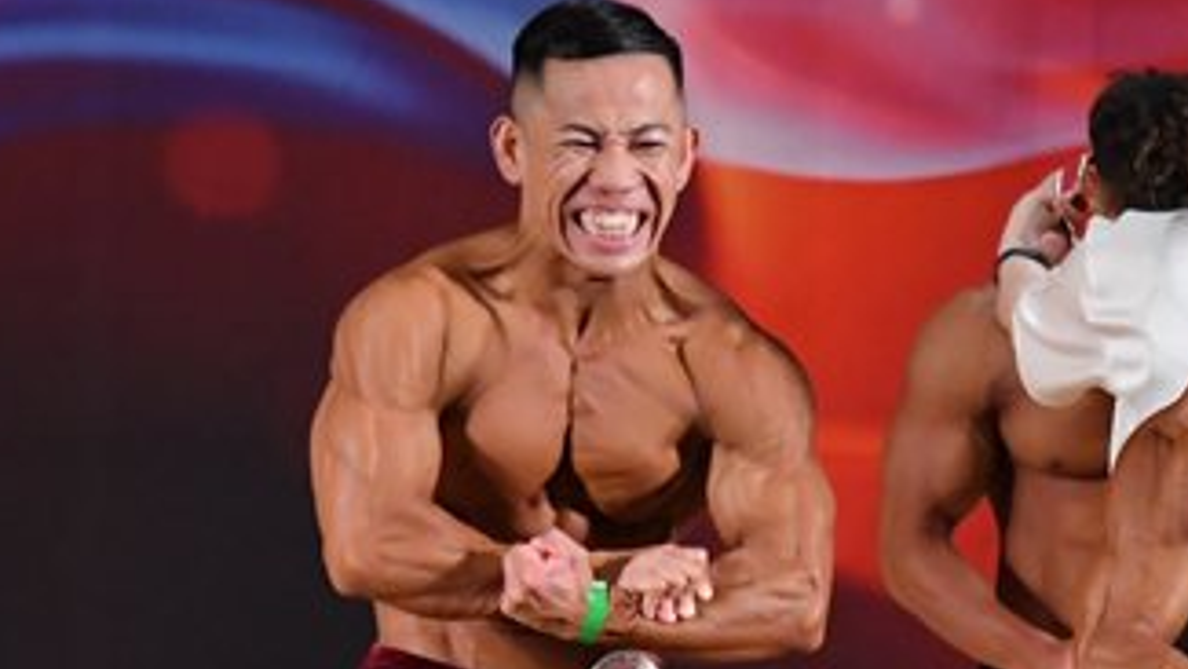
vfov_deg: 2.0
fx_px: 18905
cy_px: 797
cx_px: 1084
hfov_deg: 3.6
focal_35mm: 600
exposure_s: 1/400
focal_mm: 160
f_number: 5.6
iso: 3200
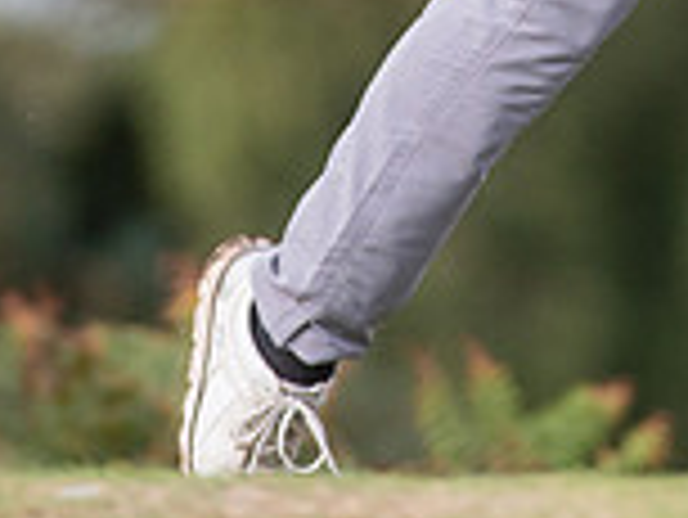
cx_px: 657
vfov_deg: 1.1
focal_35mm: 1396
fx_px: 27768
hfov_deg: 1.4
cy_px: -537
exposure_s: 1/2500
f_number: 4
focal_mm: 300
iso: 400
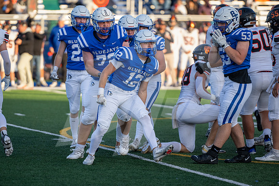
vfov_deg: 5.1
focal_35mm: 269
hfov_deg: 7.7
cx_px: 113
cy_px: 86
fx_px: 2085
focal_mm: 200
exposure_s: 1/1250
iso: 500
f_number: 2.8
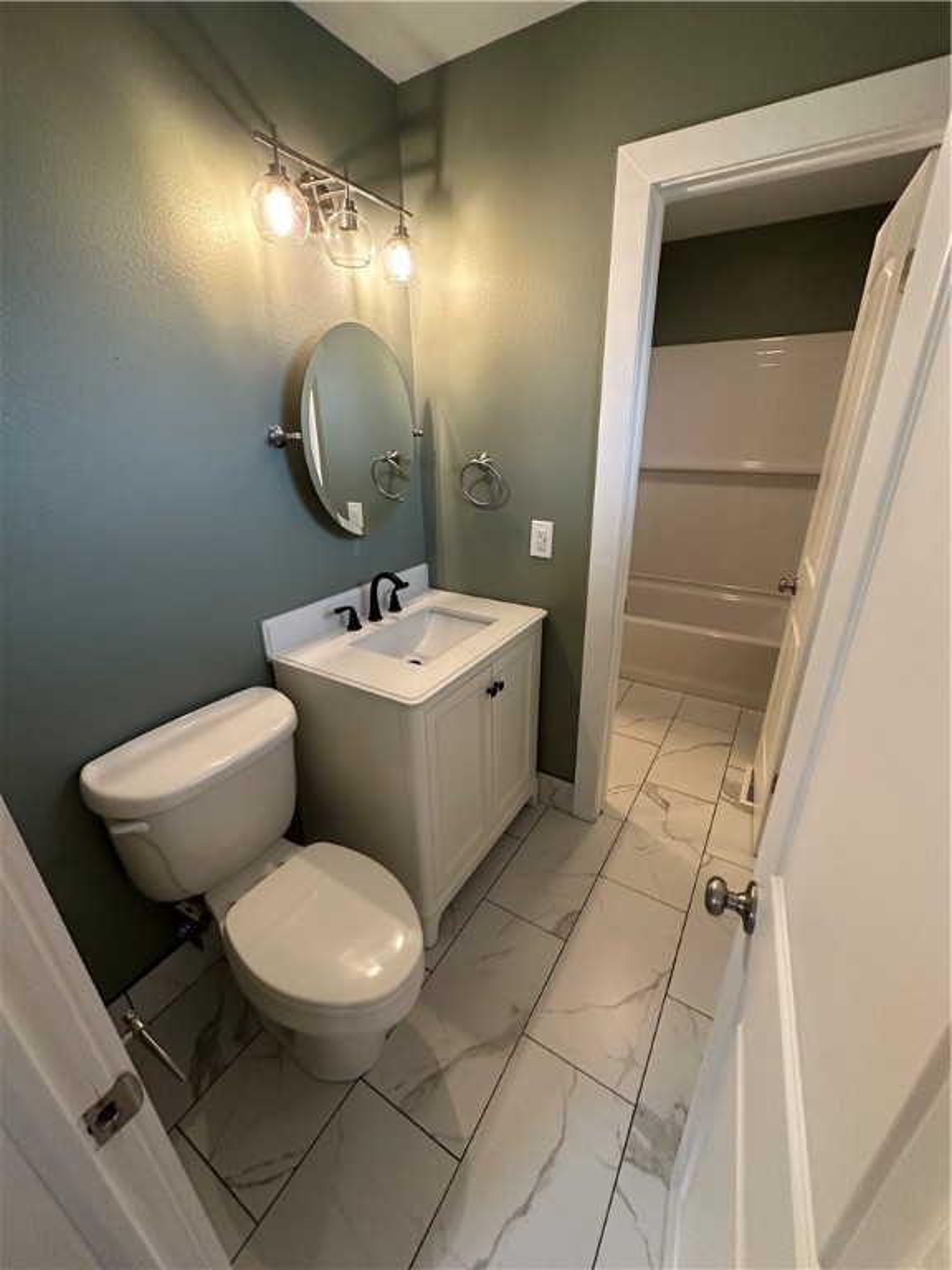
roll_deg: +0.0
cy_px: 635
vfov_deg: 102.1
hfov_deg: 85.7
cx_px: 476
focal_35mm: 14
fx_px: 513
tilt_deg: -22.5
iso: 400
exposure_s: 1/60
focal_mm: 2.22
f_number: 2.2
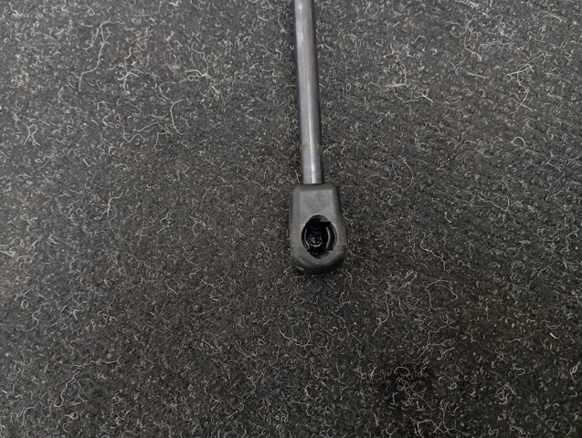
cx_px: 291
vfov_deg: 49.9
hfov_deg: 63.4
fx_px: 472
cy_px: 219
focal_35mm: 28
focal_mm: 4.22
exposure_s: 1/33.3
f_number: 1.8
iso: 324
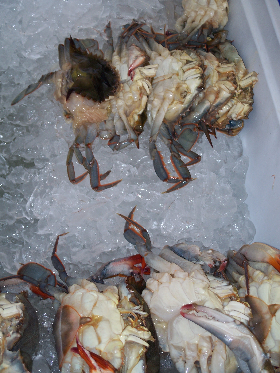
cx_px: 140
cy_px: 186
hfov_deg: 21.0
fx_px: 755
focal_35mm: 70
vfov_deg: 27.8
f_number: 3.2
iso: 80
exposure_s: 1/100
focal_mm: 14.7
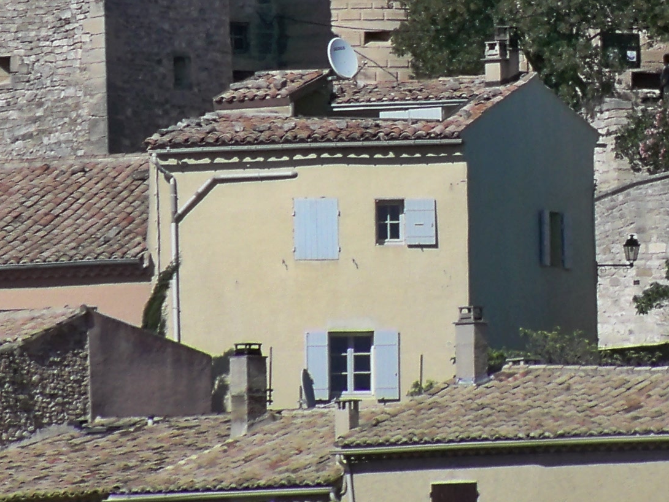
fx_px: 24820
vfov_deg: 1.2
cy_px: -310
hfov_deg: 1.5
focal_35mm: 1284
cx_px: 514
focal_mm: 62
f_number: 4.8
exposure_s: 1/800
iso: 80
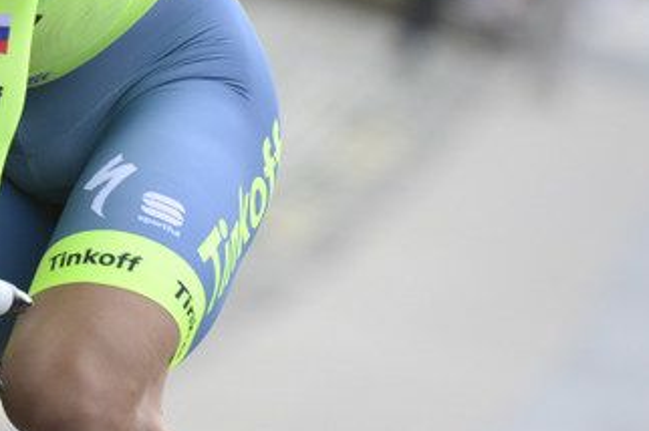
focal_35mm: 993
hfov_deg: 2.1
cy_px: 22
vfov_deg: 1.4
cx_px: 159
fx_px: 17883
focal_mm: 400
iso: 1000
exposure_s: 1/1000
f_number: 8
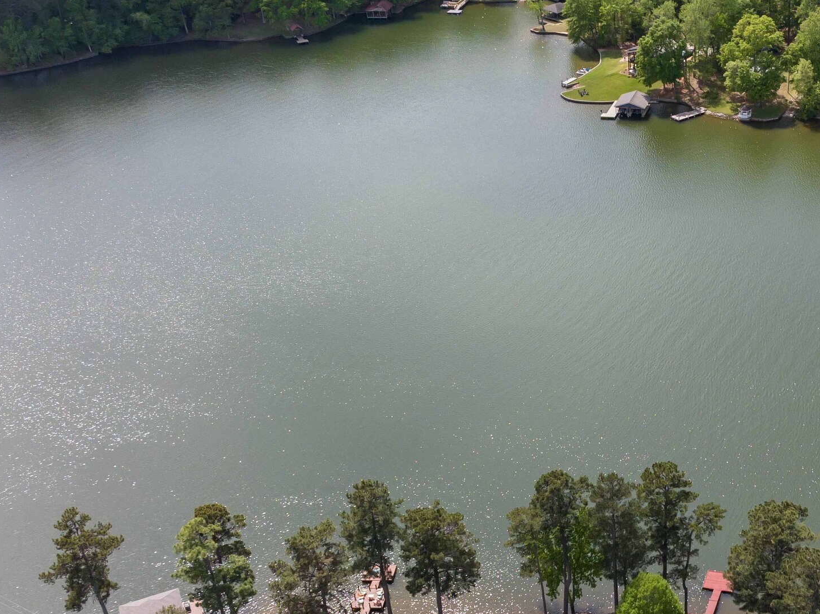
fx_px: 1208
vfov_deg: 28.4
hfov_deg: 35.4
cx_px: 729
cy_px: 393
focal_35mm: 51
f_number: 2.8
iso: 100
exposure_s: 1/200
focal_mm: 12.29
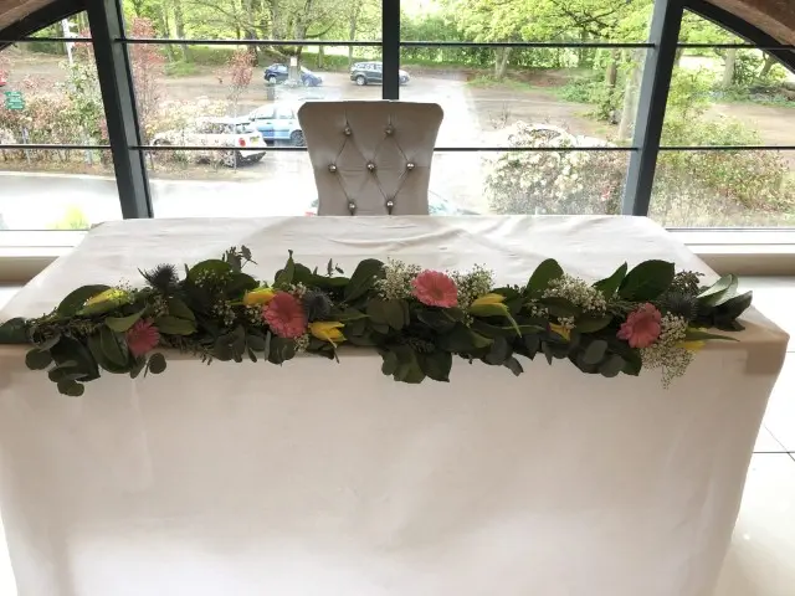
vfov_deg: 49.7
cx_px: 398
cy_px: 298
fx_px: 643
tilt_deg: -25.2
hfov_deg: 63.4
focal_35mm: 28
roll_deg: +0.1
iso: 32
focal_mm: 4
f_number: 1.8
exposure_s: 1/20
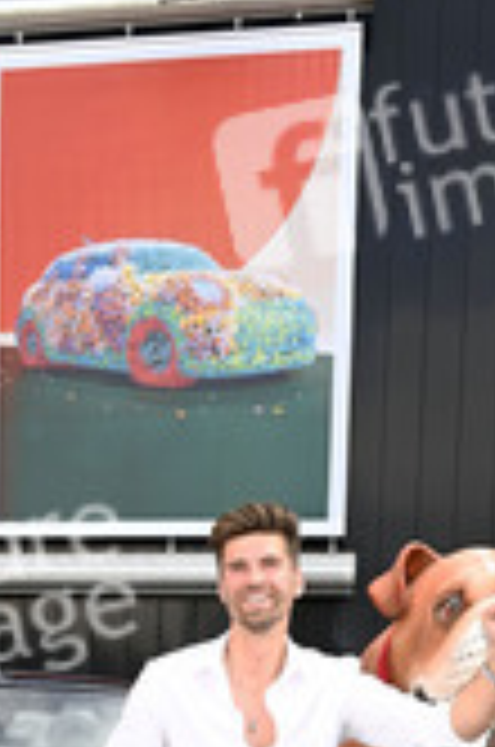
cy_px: 837
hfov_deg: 19.0
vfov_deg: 26.4
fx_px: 1450
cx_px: 36
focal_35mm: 70
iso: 500
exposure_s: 1/160
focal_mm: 29
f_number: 9
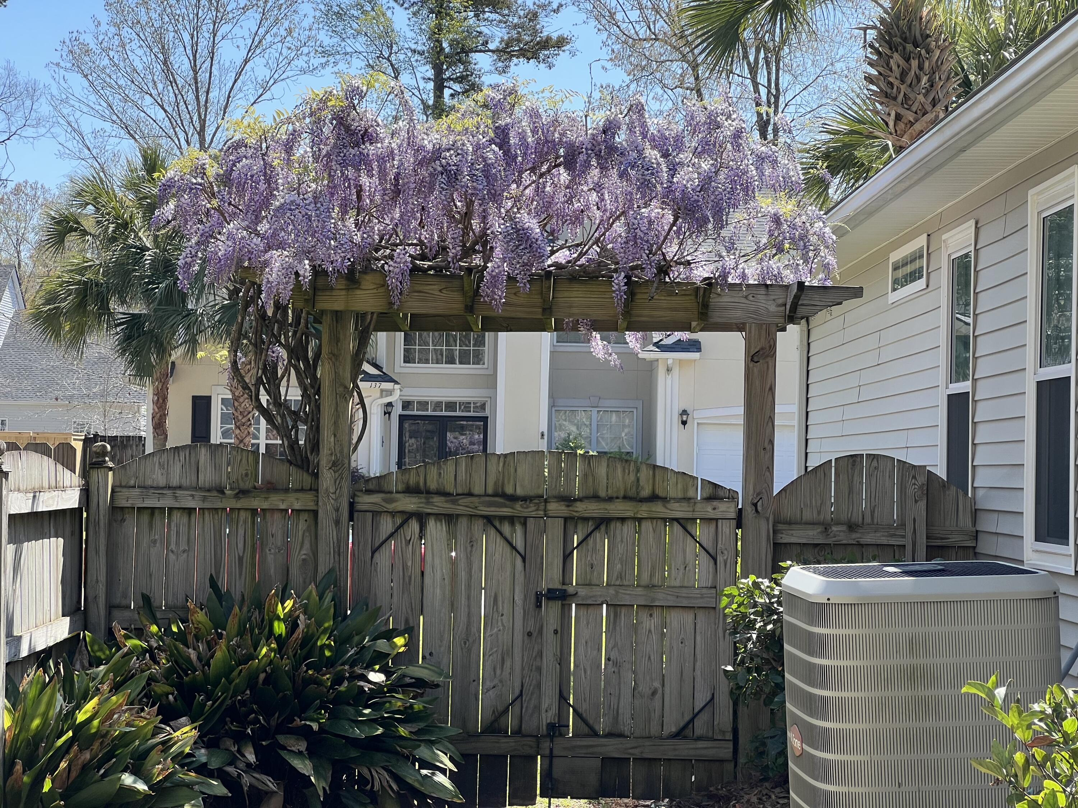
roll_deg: -0.8
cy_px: 404
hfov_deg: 25.3
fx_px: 2398
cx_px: 539
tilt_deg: +0.9
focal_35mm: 77
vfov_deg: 19.1
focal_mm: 9
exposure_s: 1/319
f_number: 2.8
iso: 32
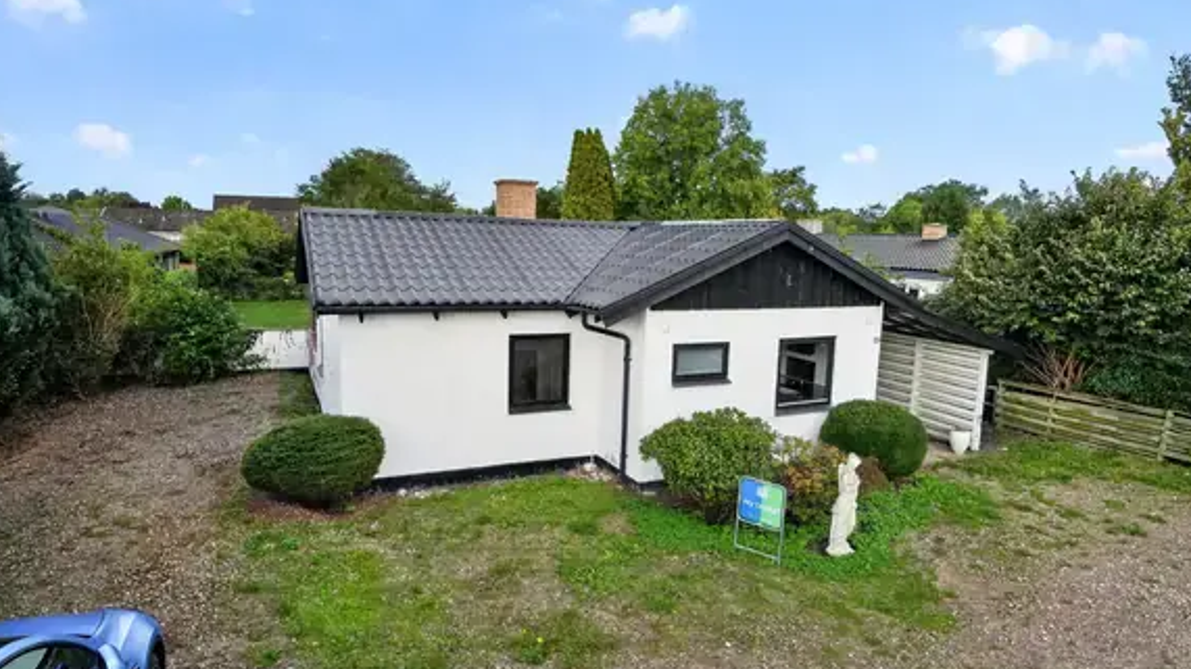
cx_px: 597
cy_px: 333
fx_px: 695
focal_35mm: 22
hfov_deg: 81.2
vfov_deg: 51.5
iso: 400
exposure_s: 1/320
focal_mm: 20
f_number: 8
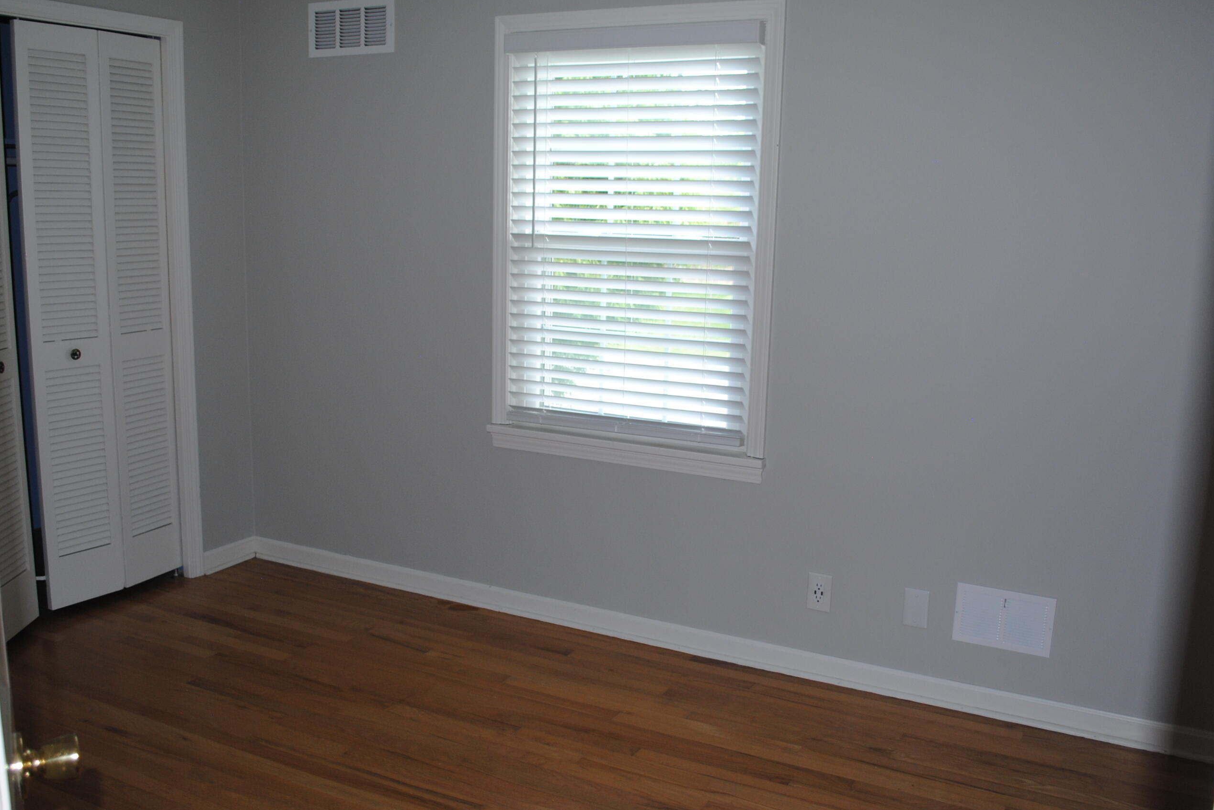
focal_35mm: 32
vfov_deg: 41.1
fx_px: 1079
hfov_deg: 58.7
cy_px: 431
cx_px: 611
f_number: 3.5
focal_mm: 18
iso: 200
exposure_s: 1/60
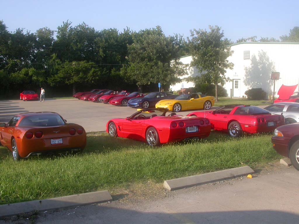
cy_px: 112
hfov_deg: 49.0
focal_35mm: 38
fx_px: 328
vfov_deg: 37.7
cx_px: 150
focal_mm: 7.85
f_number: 6
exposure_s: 1/243
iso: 100
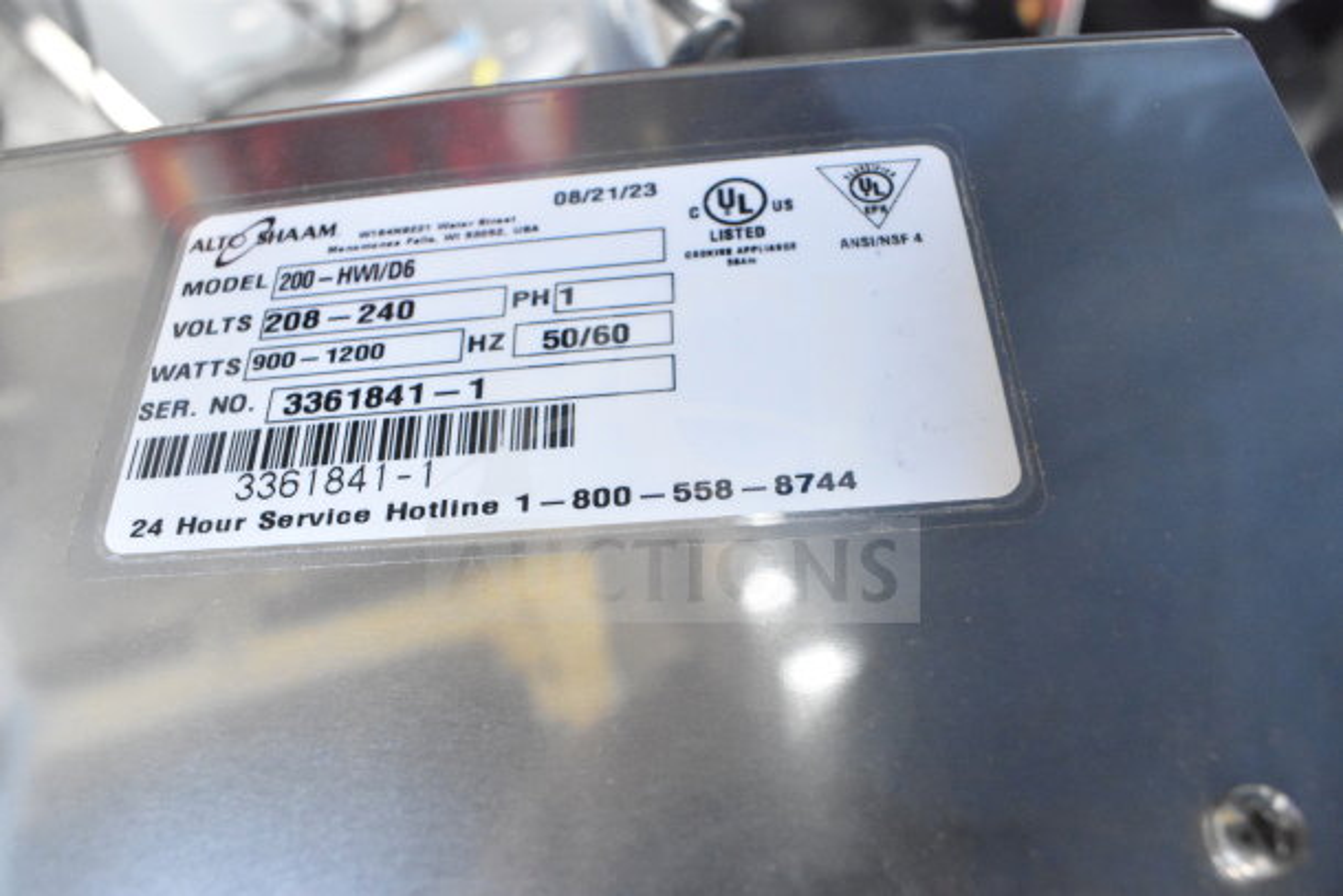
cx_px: 672
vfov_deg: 48.0
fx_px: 1007
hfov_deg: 67.4
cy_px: 448
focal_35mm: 27
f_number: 6.3
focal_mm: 18
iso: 6400
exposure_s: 1/160
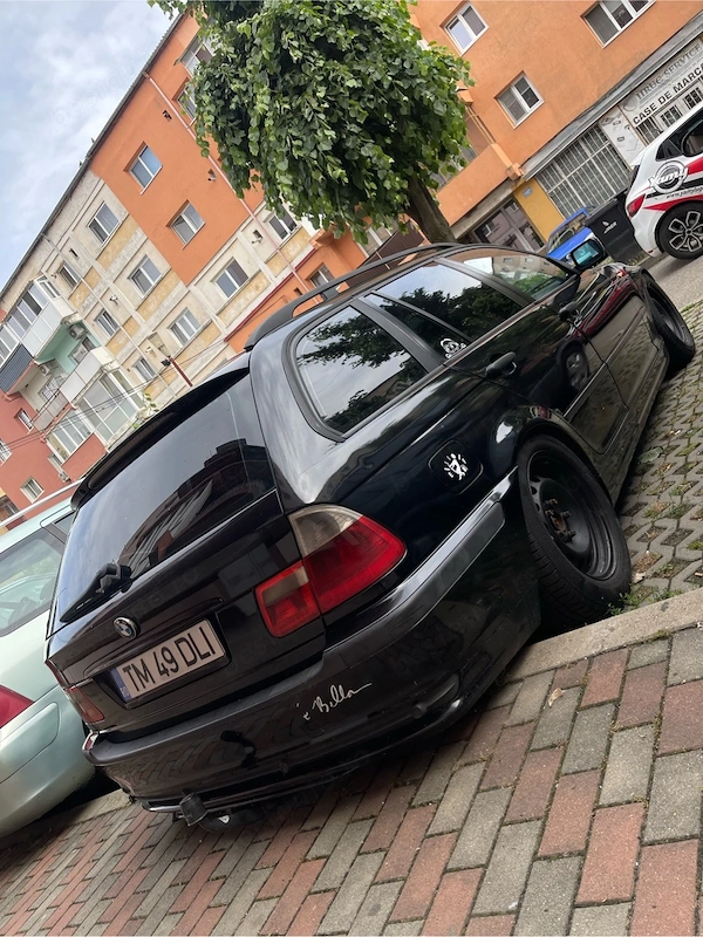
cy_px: 468
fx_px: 677
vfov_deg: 69.4
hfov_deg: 54.9
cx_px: 352
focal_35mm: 25
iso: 32
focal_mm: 5.1
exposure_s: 1/717
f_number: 1.6
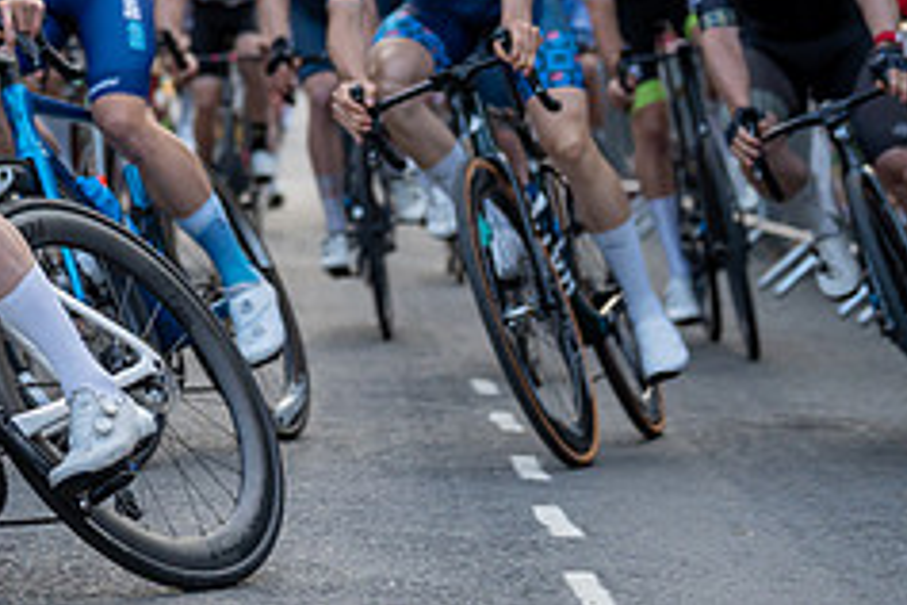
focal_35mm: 171
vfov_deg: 7.9
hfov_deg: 11.8
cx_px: -92
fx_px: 4308
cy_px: -132
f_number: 2.8
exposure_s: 1/800
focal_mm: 70
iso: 1000
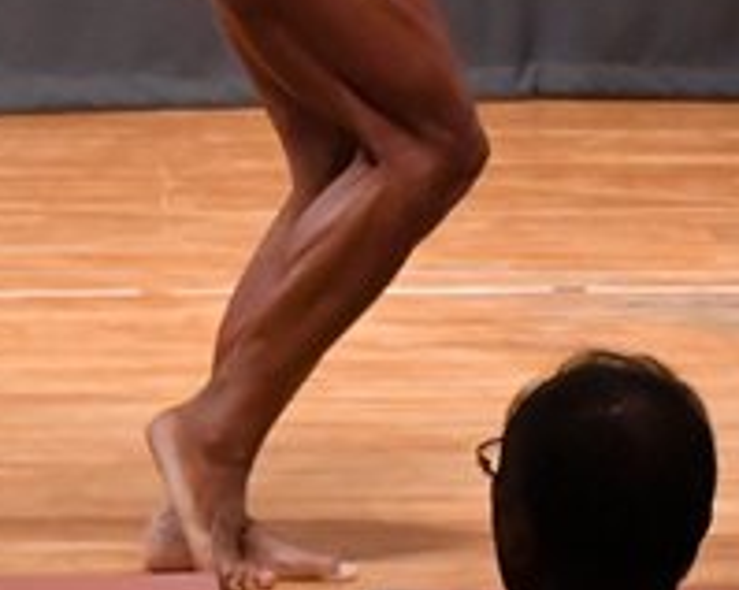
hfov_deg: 2.2
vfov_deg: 1.8
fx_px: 19172
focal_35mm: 877
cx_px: 938
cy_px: -104
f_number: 5.6
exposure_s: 1/400
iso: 11400
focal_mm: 160
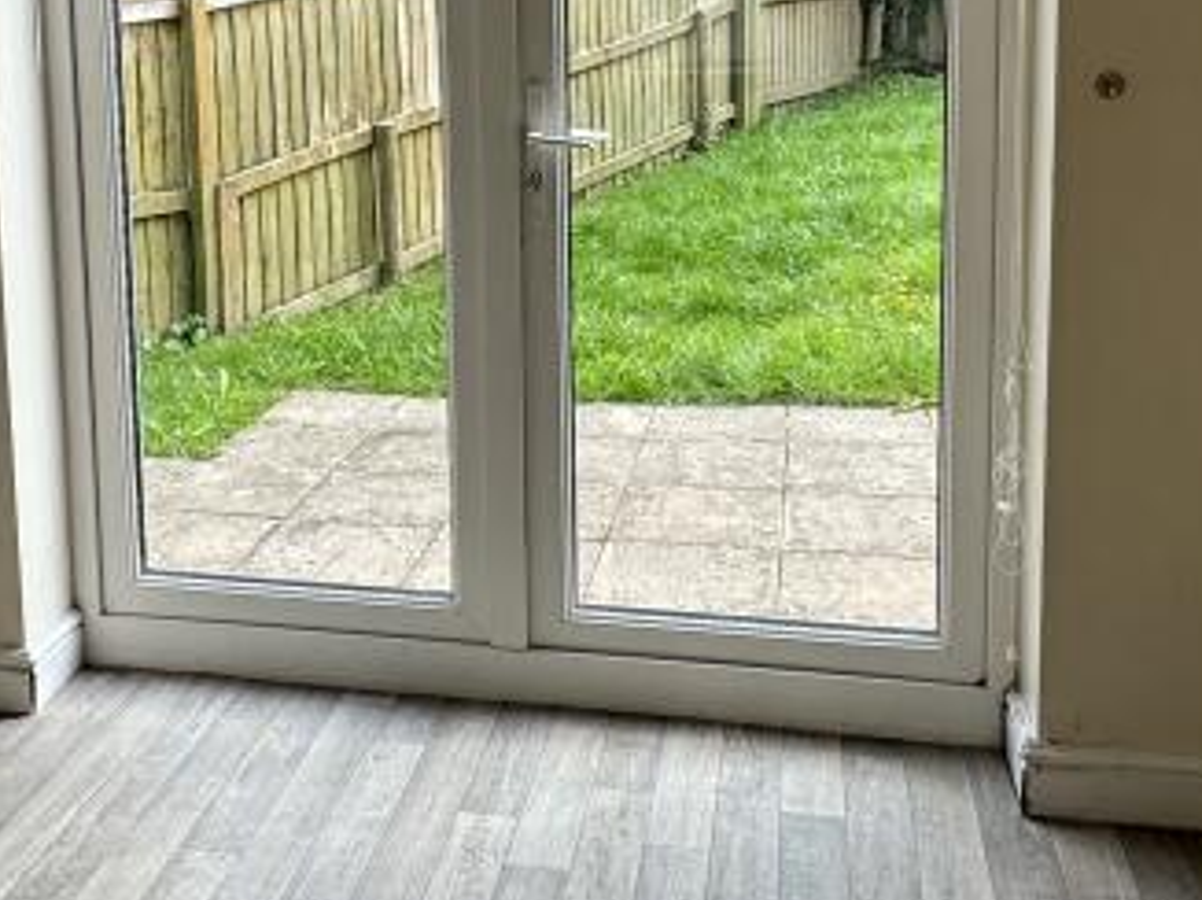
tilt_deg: -6.8
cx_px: 431
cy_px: 192
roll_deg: +2.3
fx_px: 1527
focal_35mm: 44
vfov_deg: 32.0
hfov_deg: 42.6
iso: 40
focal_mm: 2.22
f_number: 2.2
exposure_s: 1/204
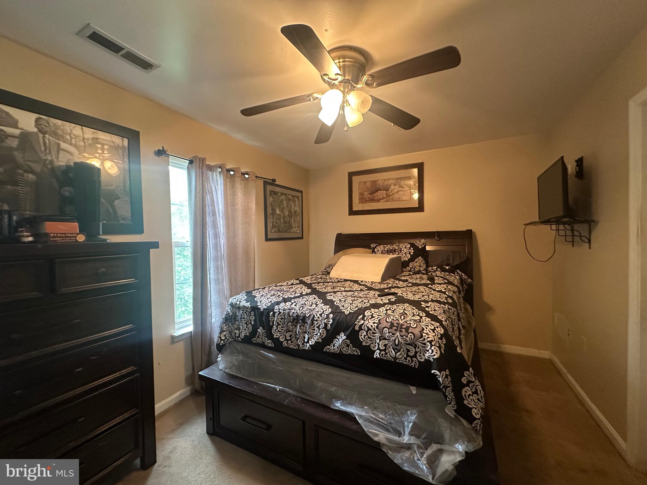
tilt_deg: -1.4
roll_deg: +0.3
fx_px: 262
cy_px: 242
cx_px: 324
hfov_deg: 102.1
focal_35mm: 14
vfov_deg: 85.7
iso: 640
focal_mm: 2.22
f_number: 2.2
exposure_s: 1/60
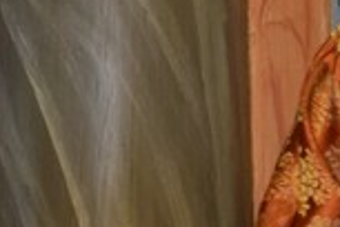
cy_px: 181
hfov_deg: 4.2
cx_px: 956
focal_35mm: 479
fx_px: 4524
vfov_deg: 2.9
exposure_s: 1/60
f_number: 4
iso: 720
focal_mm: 50
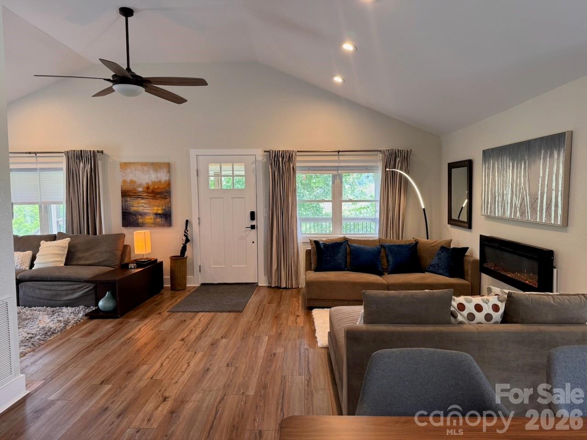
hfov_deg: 71.6
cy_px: 220
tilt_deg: -4.0
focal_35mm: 24
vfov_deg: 56.8
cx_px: 294
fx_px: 407
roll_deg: +0.3
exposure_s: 1/60
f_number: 1.78
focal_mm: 6.76
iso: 160
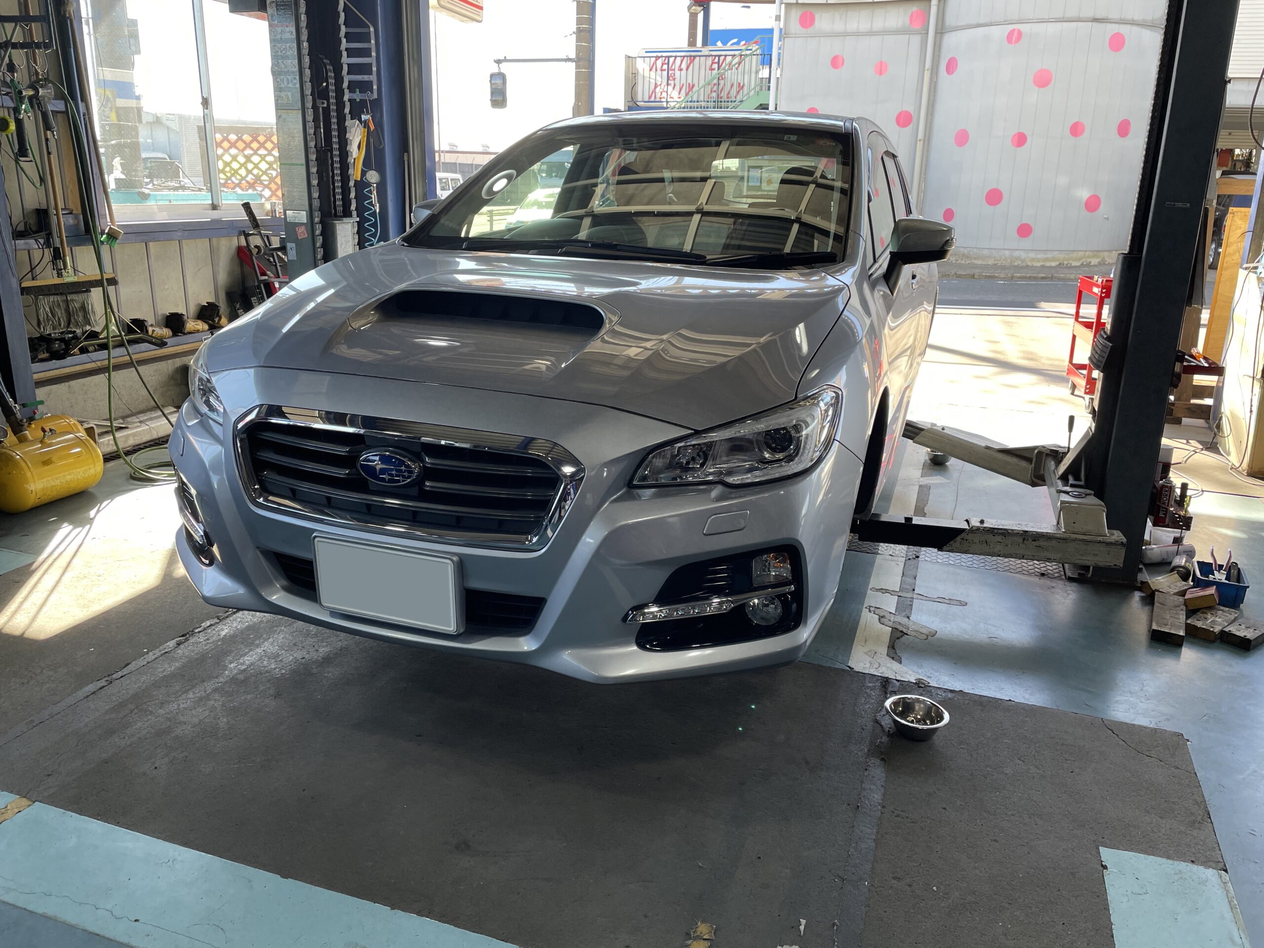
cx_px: 632
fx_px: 949
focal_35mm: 26
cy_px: 474
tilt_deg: -16.1
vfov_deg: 53.1
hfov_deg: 67.3
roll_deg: -1.5
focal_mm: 4.2
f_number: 1.6
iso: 32
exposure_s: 1/139
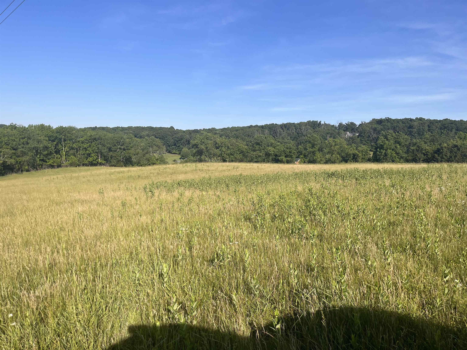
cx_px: 234
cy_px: 175
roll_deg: -1.8
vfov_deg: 53.1
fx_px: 351
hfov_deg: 67.3
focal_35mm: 26
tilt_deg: -4.9
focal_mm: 5.1
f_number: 1.6
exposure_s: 1/3623
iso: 50
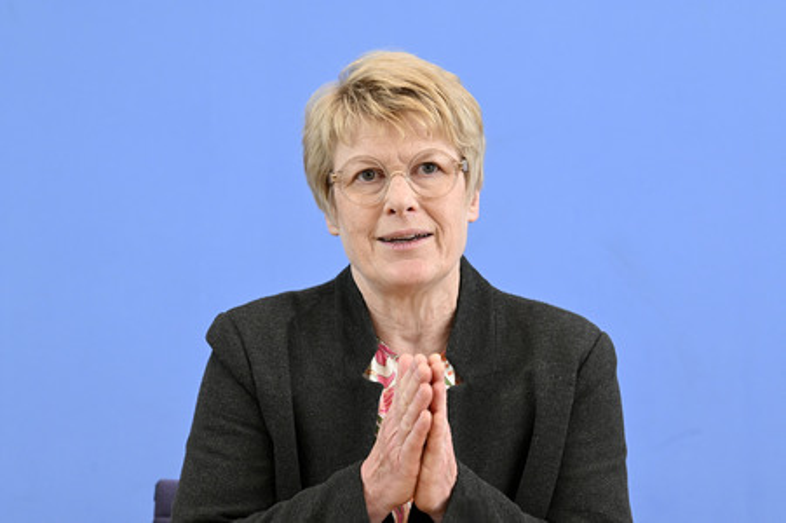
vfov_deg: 14.4
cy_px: 262
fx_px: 2073
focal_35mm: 95
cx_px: 393
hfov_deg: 21.5
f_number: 6.3
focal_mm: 95
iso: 2500
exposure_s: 1/500
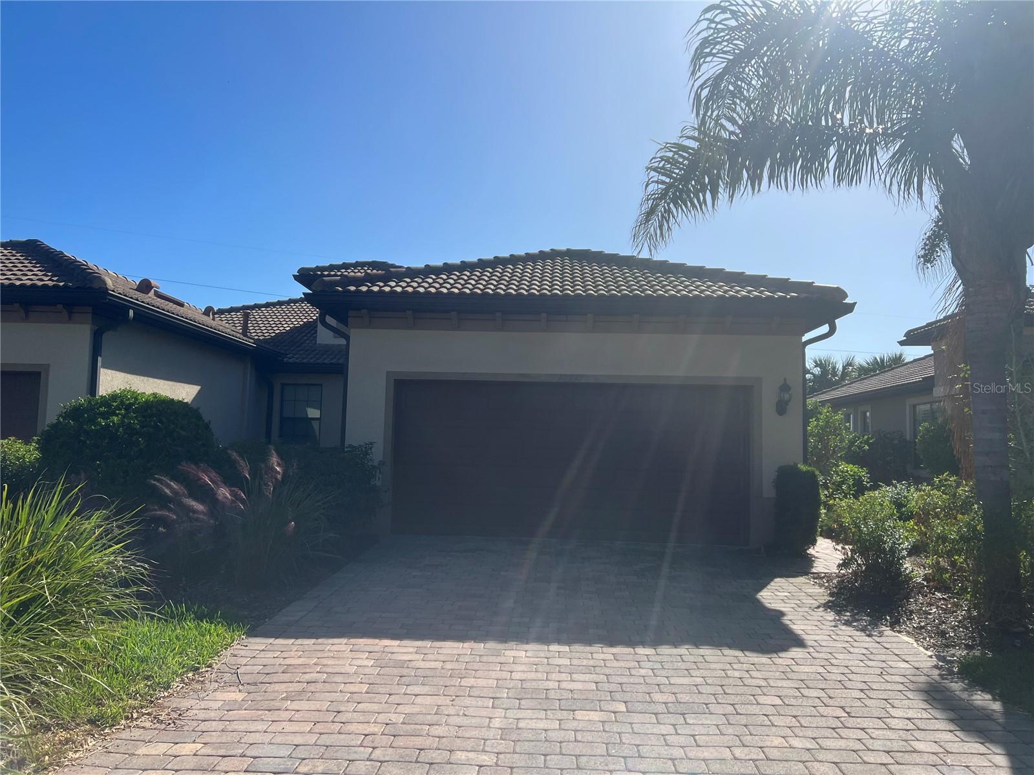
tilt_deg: +4.8
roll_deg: -1.5
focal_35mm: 26
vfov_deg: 53.1
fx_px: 777
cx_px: 517
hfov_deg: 67.3
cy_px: 388
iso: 50
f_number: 1.5
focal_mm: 5.7
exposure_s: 1/5587
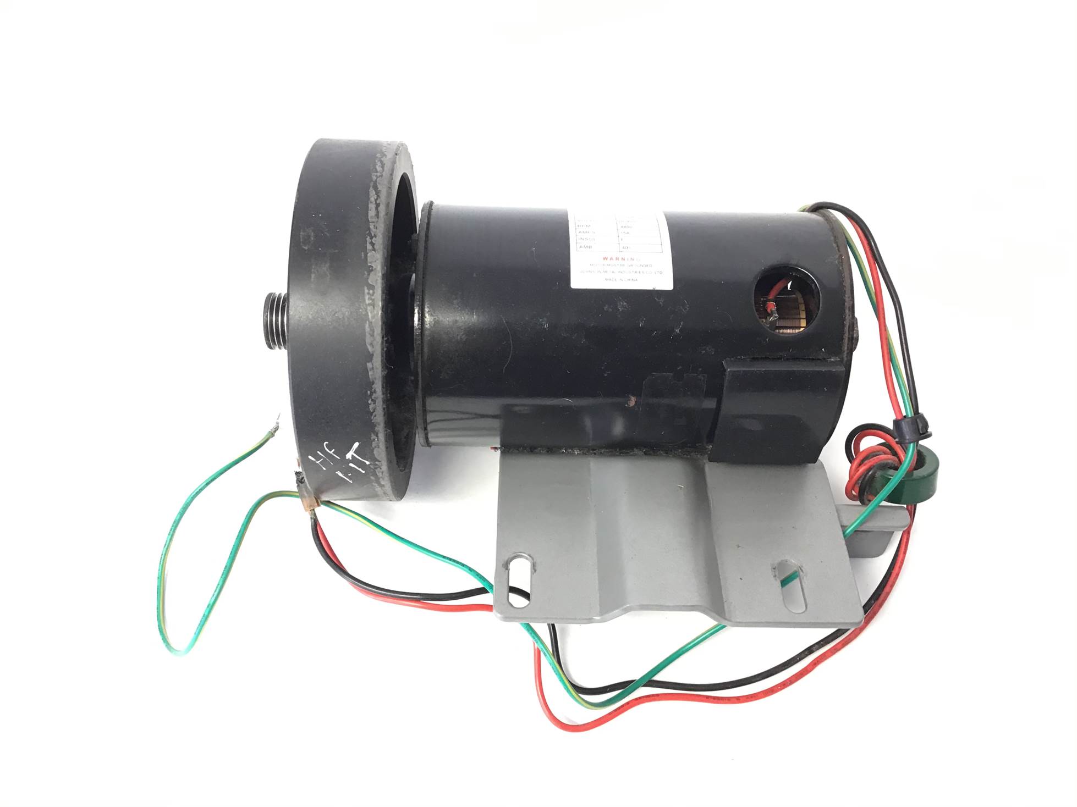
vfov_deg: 45.4
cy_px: 404
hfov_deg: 58.4
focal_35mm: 31
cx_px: 538
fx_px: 964
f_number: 2.4
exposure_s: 1/33
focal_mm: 3.3
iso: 100
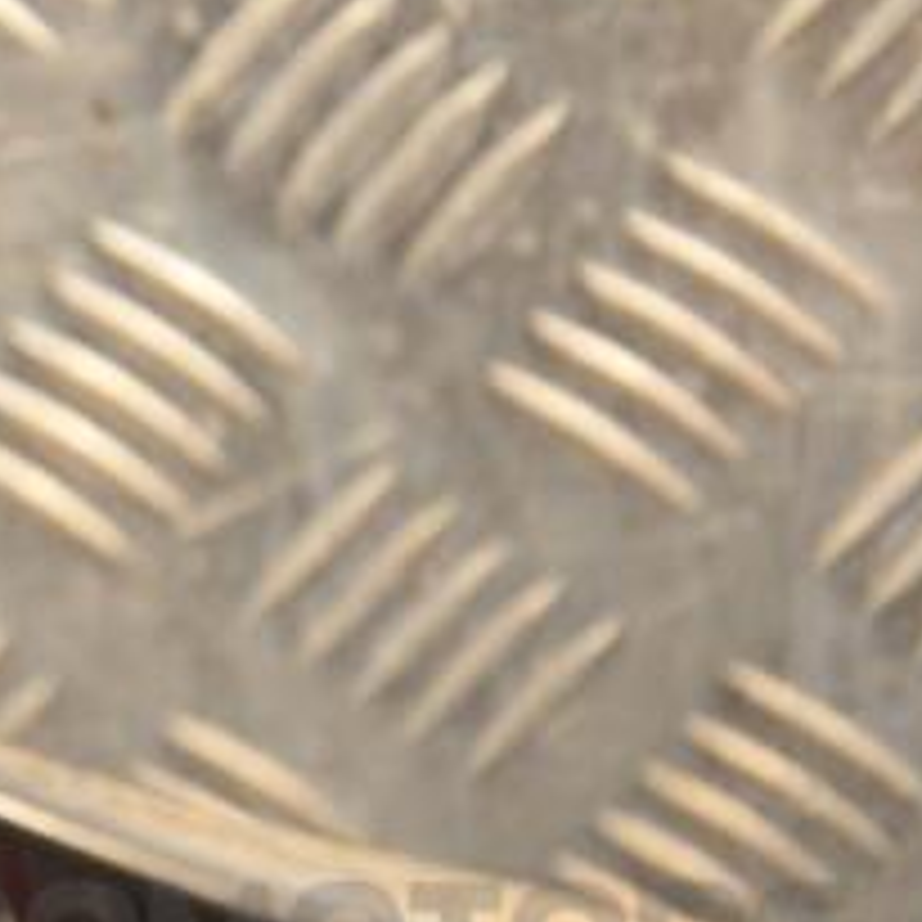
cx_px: -405
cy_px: 351
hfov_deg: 6.2
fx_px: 8445
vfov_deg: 6.2
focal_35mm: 280
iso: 800
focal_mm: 75
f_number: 5.3
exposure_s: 1/125
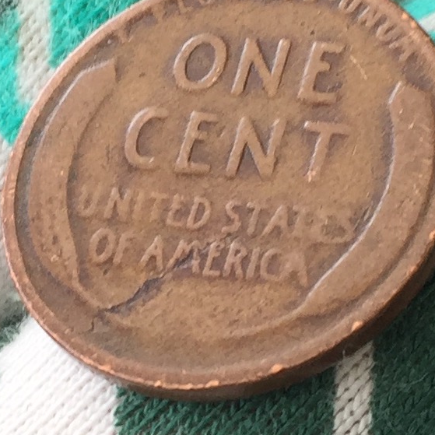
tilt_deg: -68.0
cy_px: 195
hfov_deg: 44.9
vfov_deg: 44.9
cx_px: 228
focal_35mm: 37
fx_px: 526
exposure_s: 1/60
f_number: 2.2
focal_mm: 4.15
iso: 40
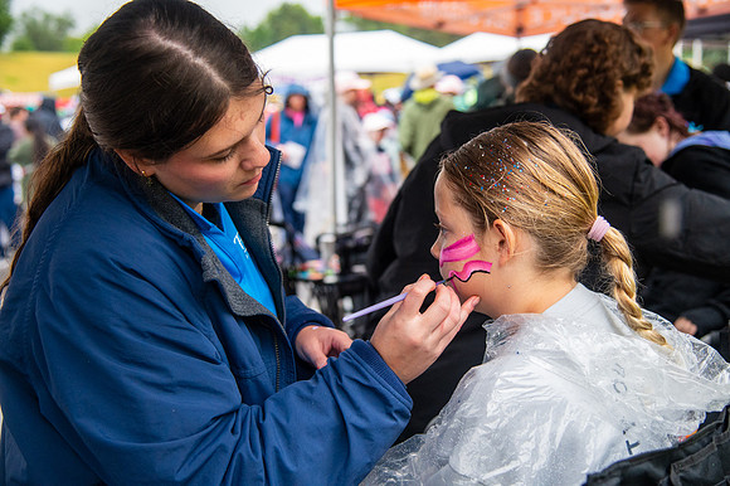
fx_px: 973
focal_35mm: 48
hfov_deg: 41.1
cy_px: 243
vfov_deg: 28.0
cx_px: 365
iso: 2500
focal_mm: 48
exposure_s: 1/250
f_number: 4
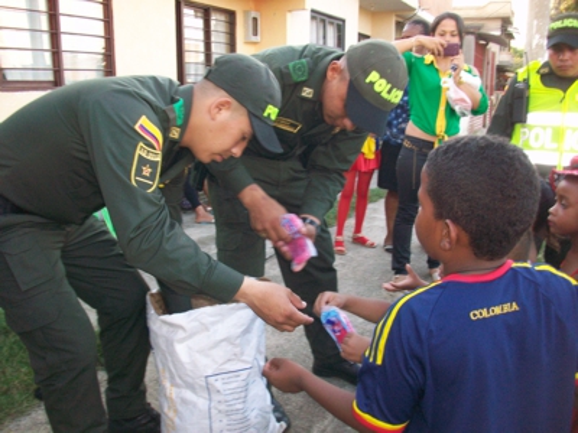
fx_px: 534
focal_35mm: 32
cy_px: 216
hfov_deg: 56.8
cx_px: 289
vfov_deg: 44.2
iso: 120
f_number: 2.8
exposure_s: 1/80
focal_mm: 5.7
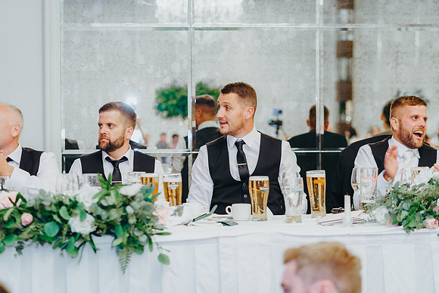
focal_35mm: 85
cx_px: 220
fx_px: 1037
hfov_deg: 23.9
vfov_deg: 16.1
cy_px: 146
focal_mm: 85
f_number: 2.8
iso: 2000
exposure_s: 1/125
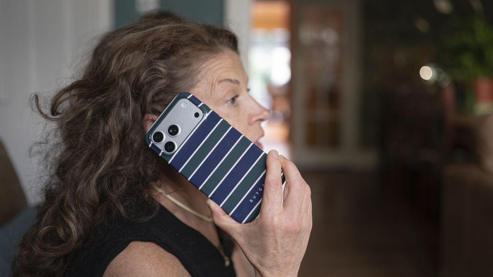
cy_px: 144
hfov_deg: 48.6
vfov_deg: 28.6
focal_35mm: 42
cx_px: 270
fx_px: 545
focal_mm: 35
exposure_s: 1/20
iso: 400
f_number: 1.8
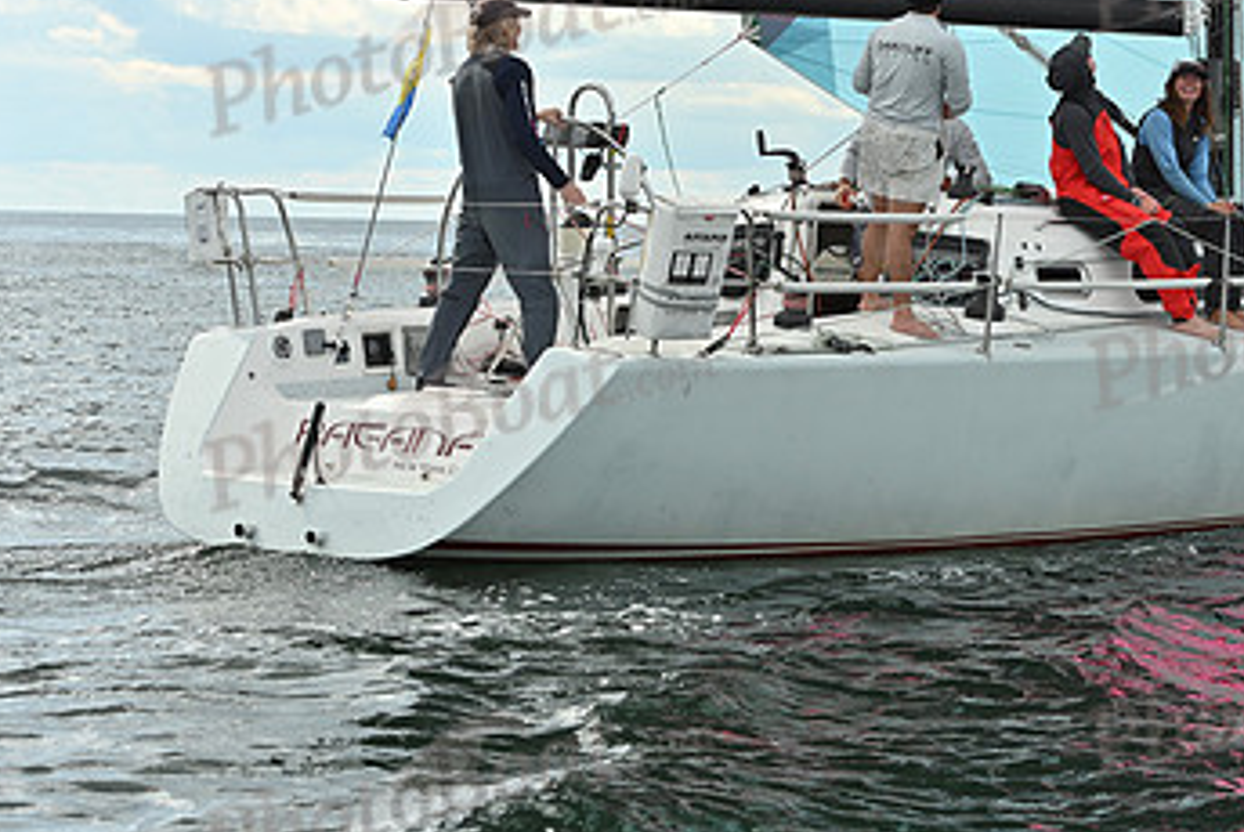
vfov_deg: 11.6
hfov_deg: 17.3
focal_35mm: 118
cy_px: 179
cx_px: 904
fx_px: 4081
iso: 250
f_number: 7.1
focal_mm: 70
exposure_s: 1/800
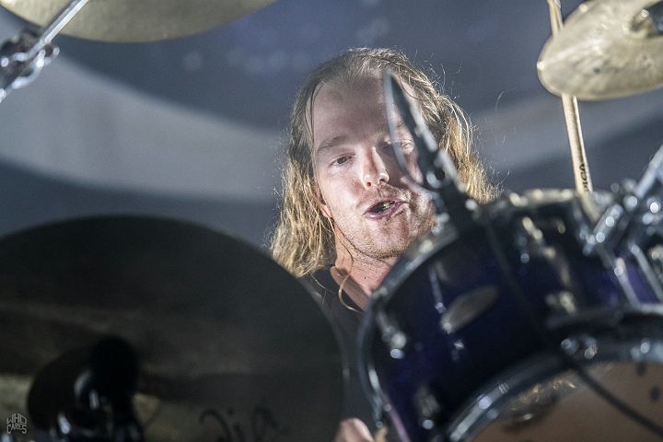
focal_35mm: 232
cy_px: 221
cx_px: 332
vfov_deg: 5.9
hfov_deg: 8.9
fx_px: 4282
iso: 1250
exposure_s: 1/100
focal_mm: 155
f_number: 2.8
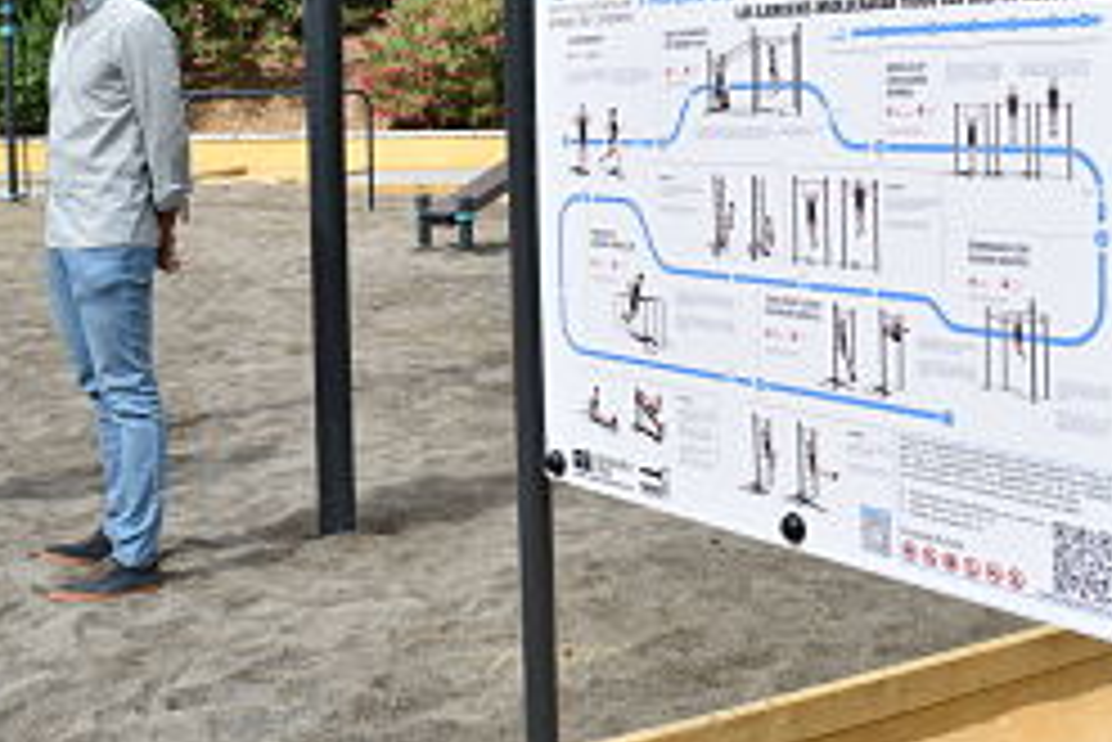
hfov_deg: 35.5
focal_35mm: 56
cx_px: 410
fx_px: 1725
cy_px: 164
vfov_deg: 24.0
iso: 100
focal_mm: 23
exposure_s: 1/320
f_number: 7.1
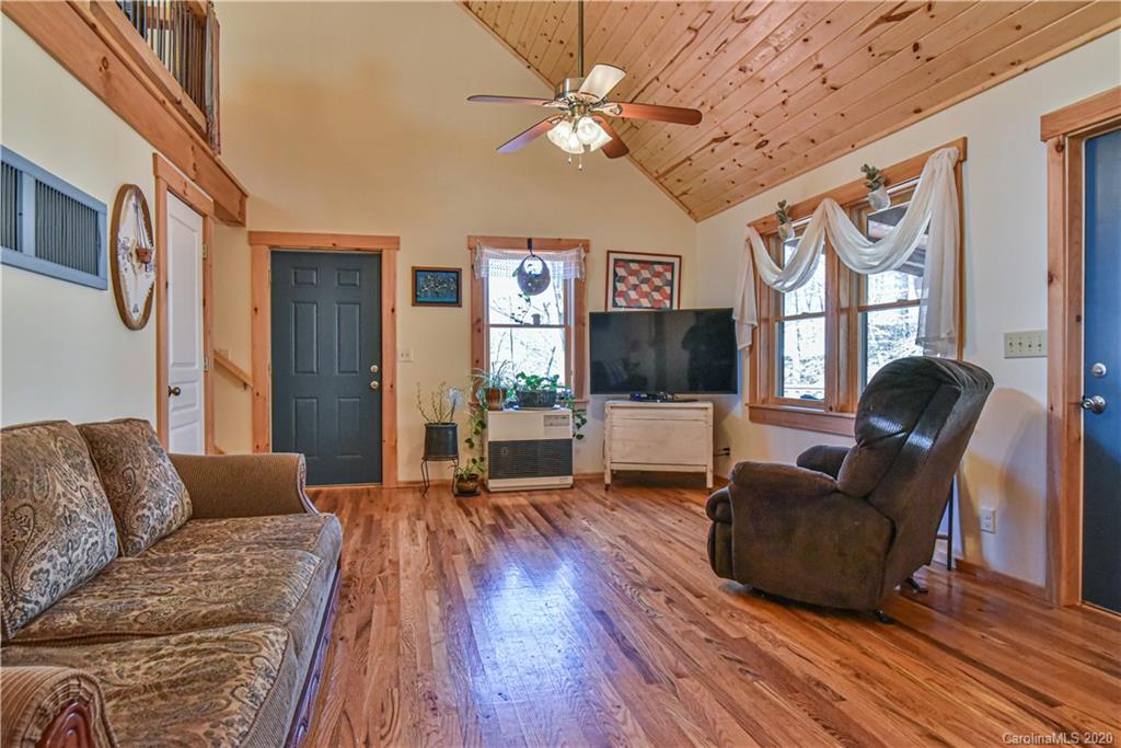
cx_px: 560
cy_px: 374
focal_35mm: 20
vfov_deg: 61.9
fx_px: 623
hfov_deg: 84.0
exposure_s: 1/80
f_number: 9
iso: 4000
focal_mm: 20
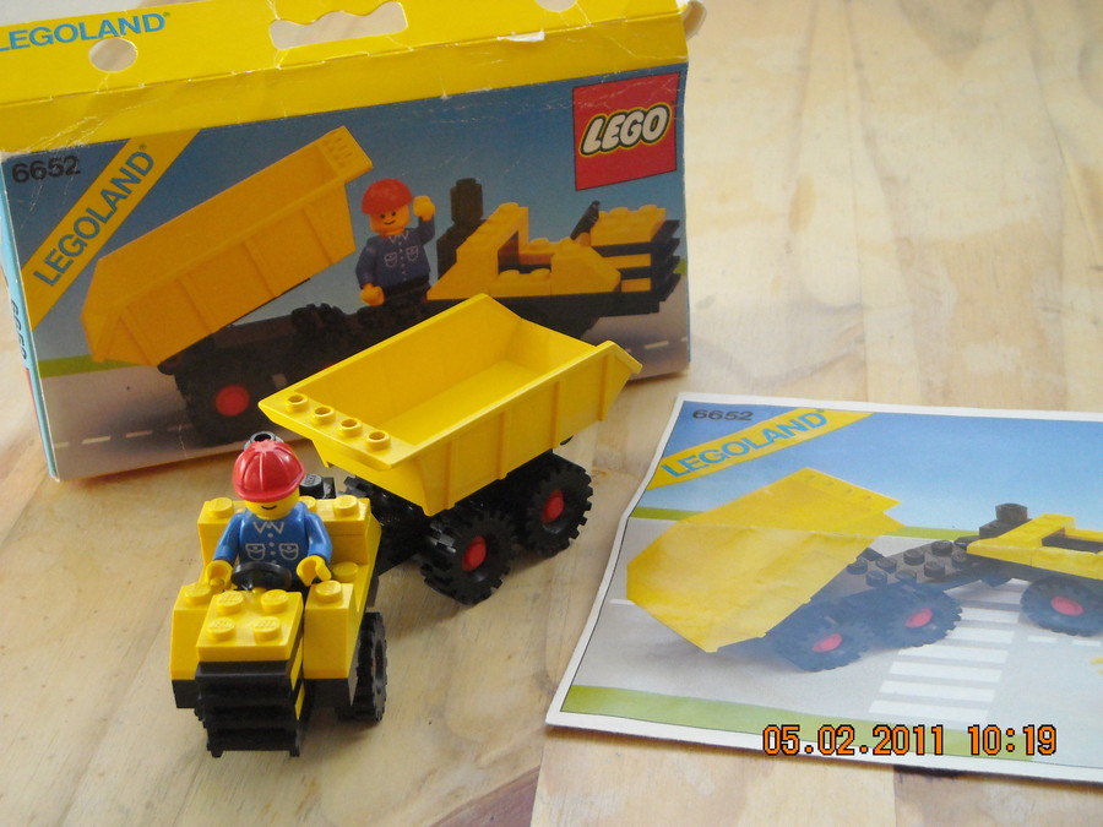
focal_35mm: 68
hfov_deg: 28.6
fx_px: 2167
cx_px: 552
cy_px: 414
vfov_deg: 21.6
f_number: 3.7
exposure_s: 1/250
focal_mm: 11.02
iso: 383
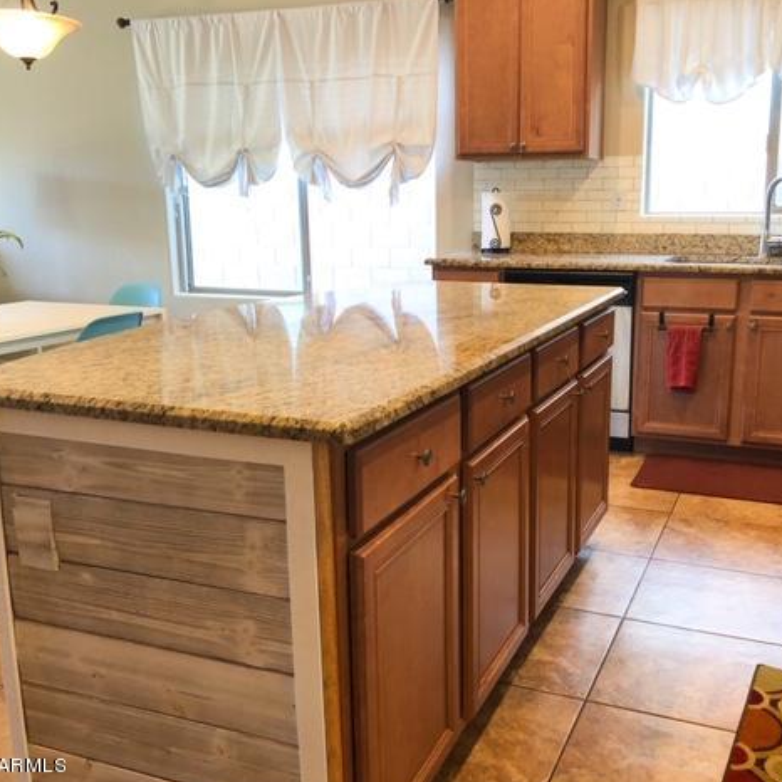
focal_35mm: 34
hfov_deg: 48.1
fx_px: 869
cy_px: 396
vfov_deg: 48.4
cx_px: 472
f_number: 1.8
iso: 40
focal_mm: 3.99
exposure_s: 1/17
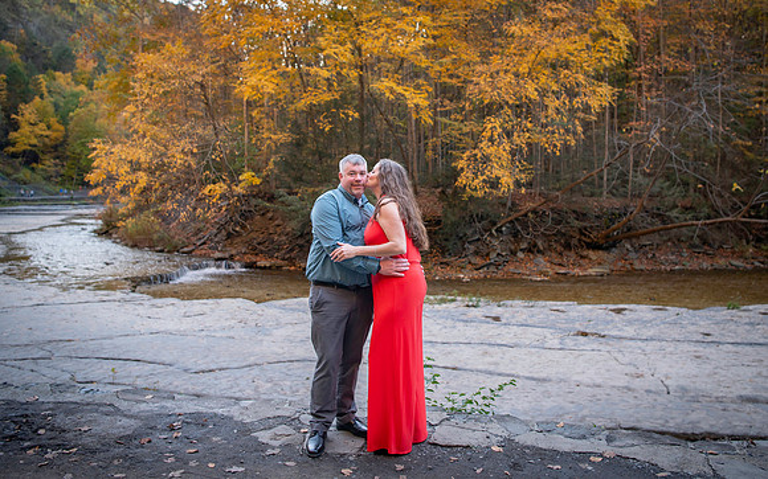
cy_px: 185
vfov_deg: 41.4
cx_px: 405
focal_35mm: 30
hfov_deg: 62.7
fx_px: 630
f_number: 2.8
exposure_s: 1/320
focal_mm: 24
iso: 640
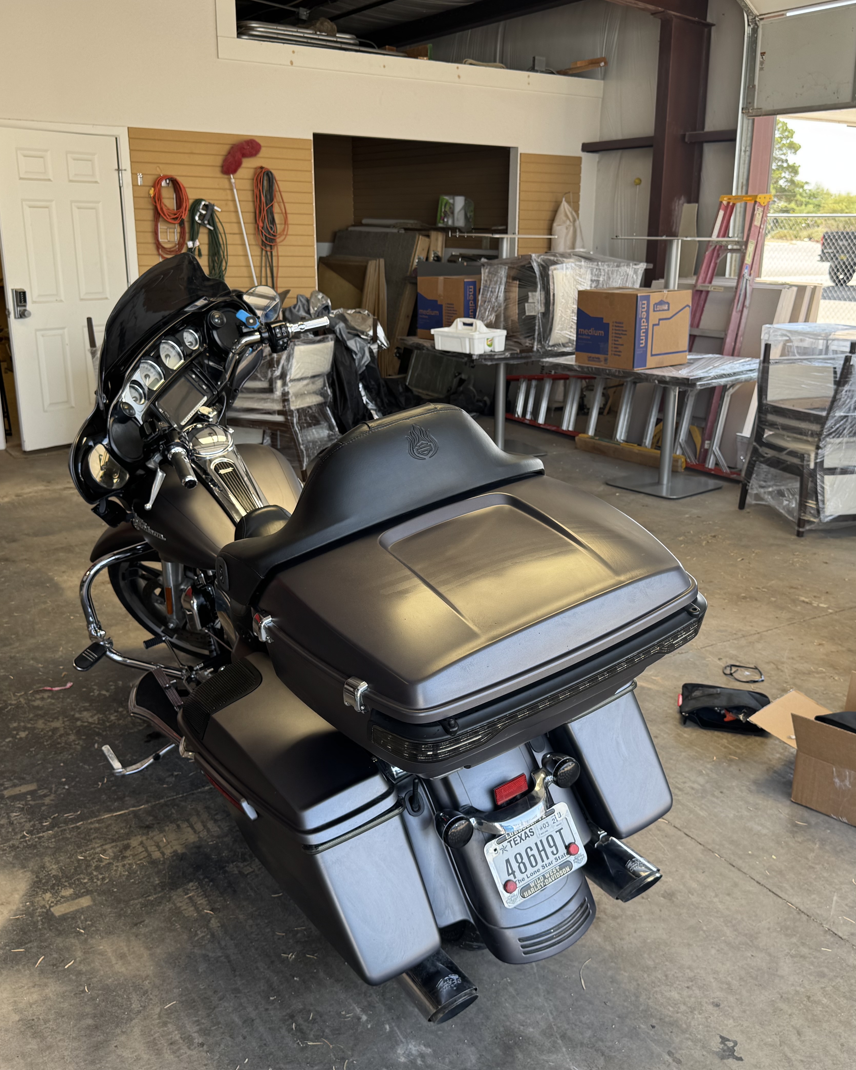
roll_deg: -0.8
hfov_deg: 45.7
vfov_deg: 55.7
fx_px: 1013
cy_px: 538
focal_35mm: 32
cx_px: 478
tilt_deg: -16.5
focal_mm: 6.76
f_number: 1.78
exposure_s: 1/178
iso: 64
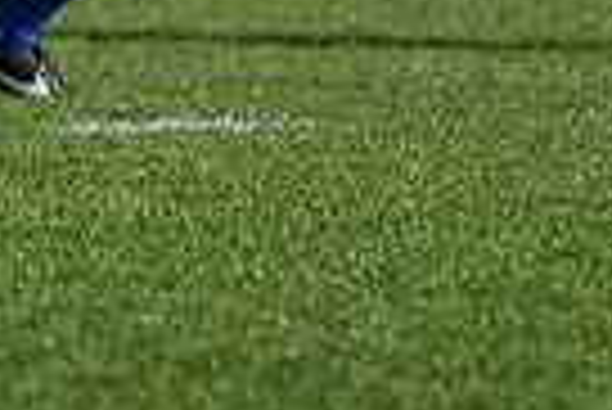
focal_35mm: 1149
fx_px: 19554
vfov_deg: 1.2
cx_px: -644
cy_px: -426
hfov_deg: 1.8
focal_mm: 270
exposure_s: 1/2000
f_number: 4
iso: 500
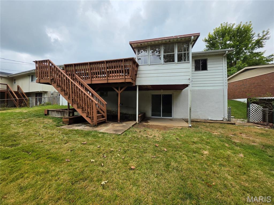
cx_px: 137
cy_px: 102
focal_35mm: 13
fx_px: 103
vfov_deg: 89.9
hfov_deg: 106.2
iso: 32
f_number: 1.9
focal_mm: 2.2
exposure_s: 1/591
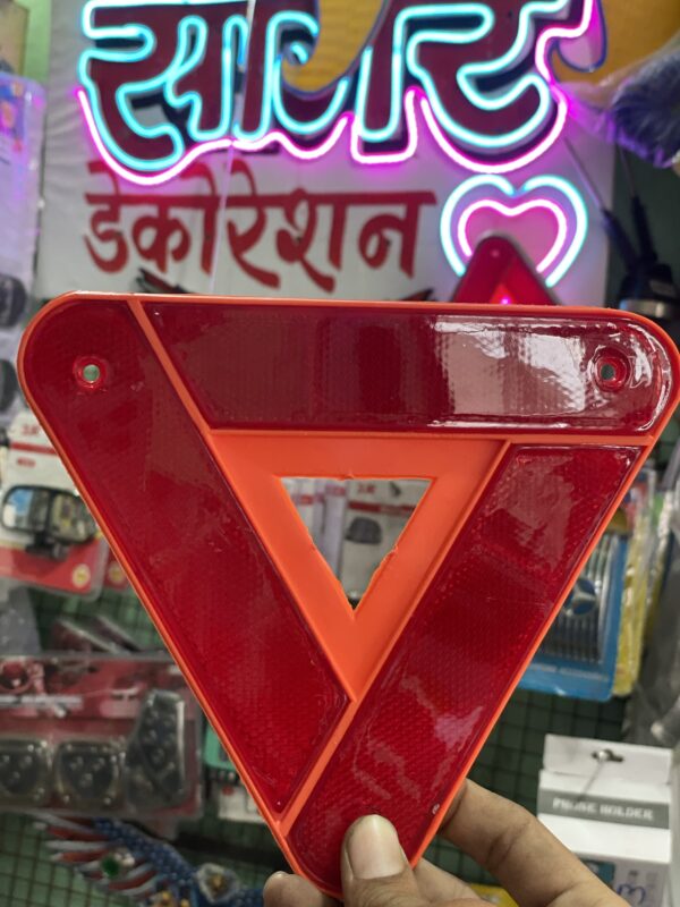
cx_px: 340
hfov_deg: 28.0
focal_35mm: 52
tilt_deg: -0.1
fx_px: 1362
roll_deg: -6.1
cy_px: 454
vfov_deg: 36.8
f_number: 2
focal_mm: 6
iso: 125
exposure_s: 1/33
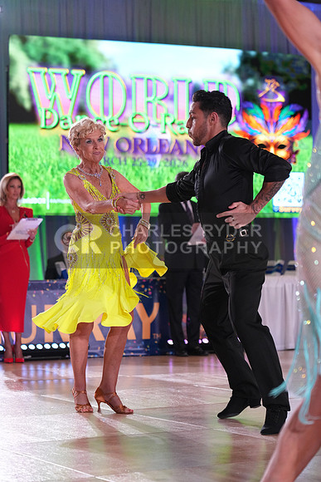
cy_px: 241
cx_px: 160
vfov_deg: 19.5
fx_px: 1403
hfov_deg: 13.0
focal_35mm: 105
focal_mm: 105
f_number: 4
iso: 2500
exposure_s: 1/500
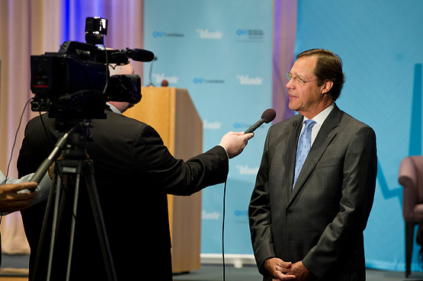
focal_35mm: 209
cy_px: 143
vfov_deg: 6.6
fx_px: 2454
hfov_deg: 9.9
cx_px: 219
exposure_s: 1/80
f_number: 4.5
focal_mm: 200
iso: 2500
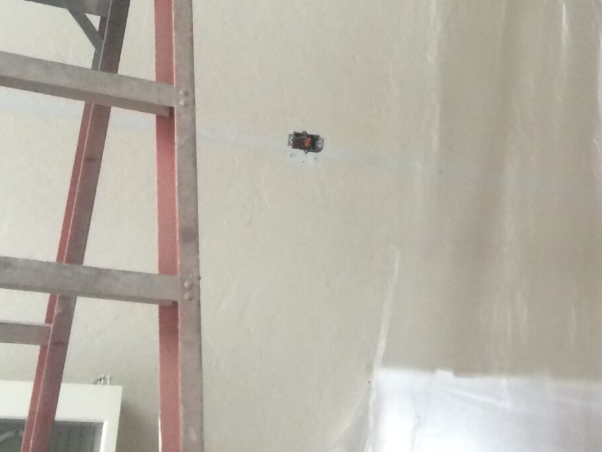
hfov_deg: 21.1
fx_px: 1426
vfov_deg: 17.7
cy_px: 42
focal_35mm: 82
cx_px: 834
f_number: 2.2
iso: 40
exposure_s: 1/30
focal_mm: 4.15
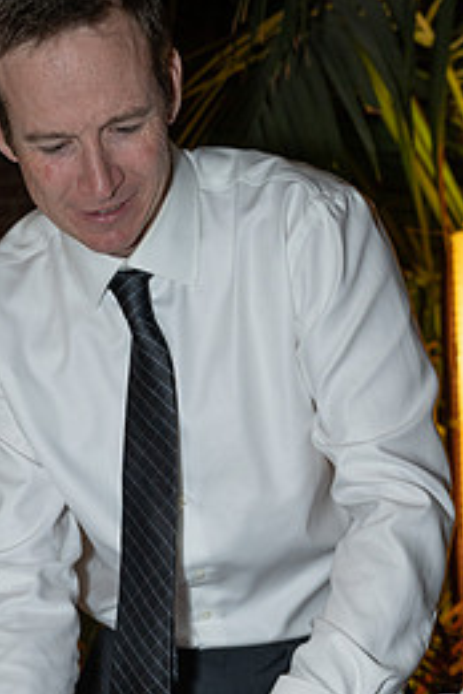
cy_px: 529
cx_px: 93
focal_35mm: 69
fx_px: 1331
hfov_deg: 19.5
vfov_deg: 28.8
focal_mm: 40
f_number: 3.5
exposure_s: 1/125
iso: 1600
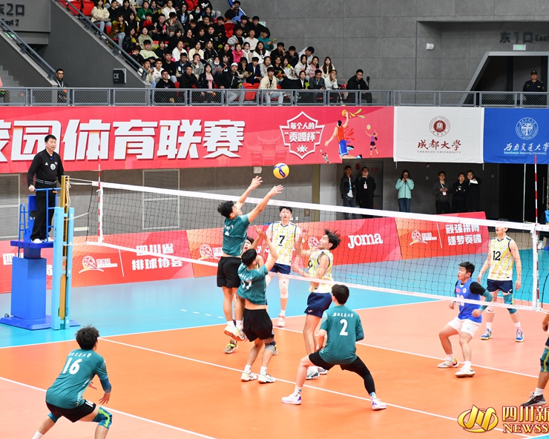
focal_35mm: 89
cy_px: 220
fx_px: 1446
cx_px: 261
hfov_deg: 21.5
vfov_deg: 17.3
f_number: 4.8
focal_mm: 52
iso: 800
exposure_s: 1/125
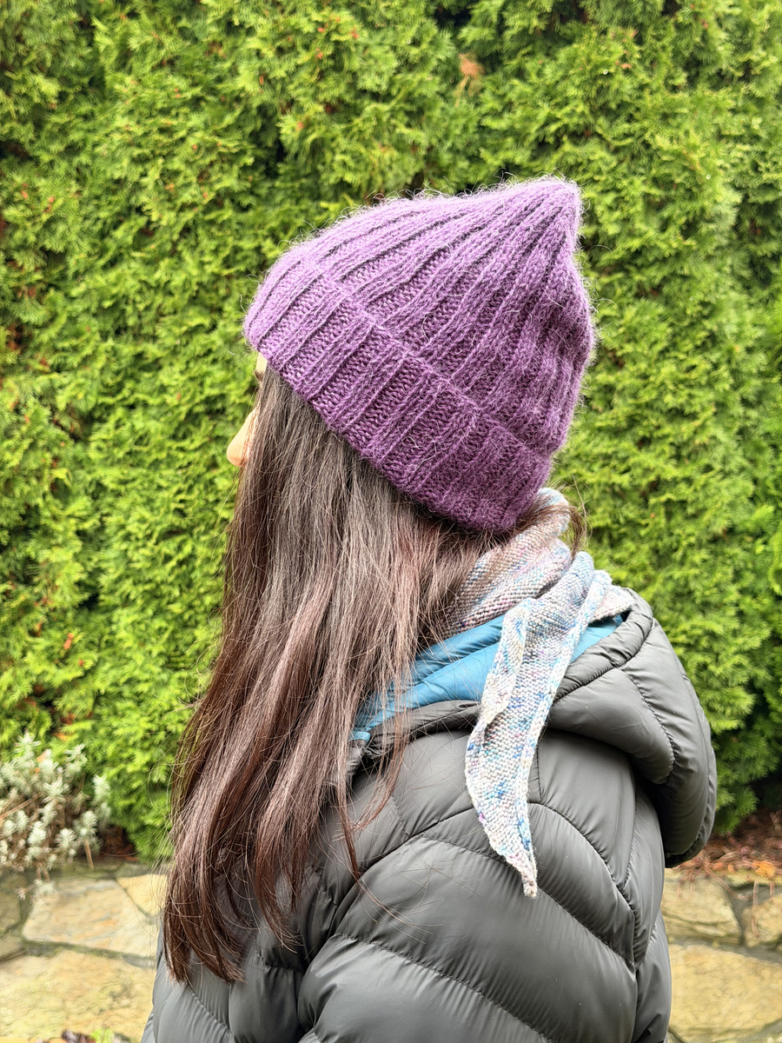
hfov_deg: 30.3
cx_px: 391
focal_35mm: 48
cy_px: 522
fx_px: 1446
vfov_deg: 39.7
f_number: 1.78
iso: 100
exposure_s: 1/62
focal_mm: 6.76
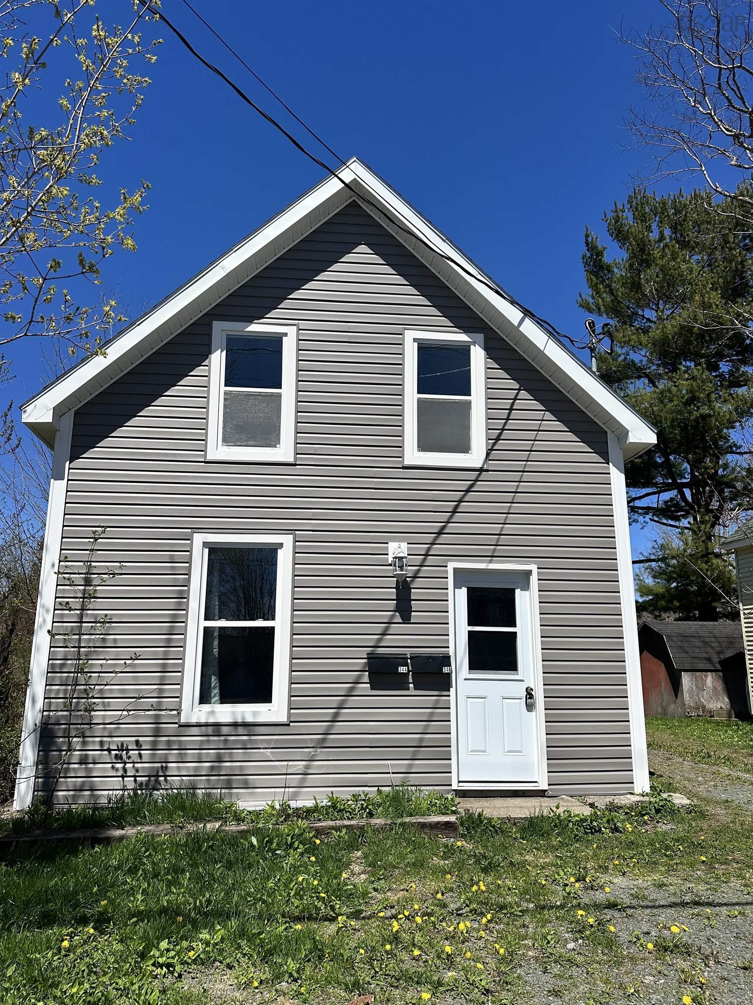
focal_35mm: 24
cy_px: 502
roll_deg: -1.2
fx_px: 696
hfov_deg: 56.8
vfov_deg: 71.6
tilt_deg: +12.6
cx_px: 376
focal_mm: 6.86
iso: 80
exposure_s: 1/7042
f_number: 1.78
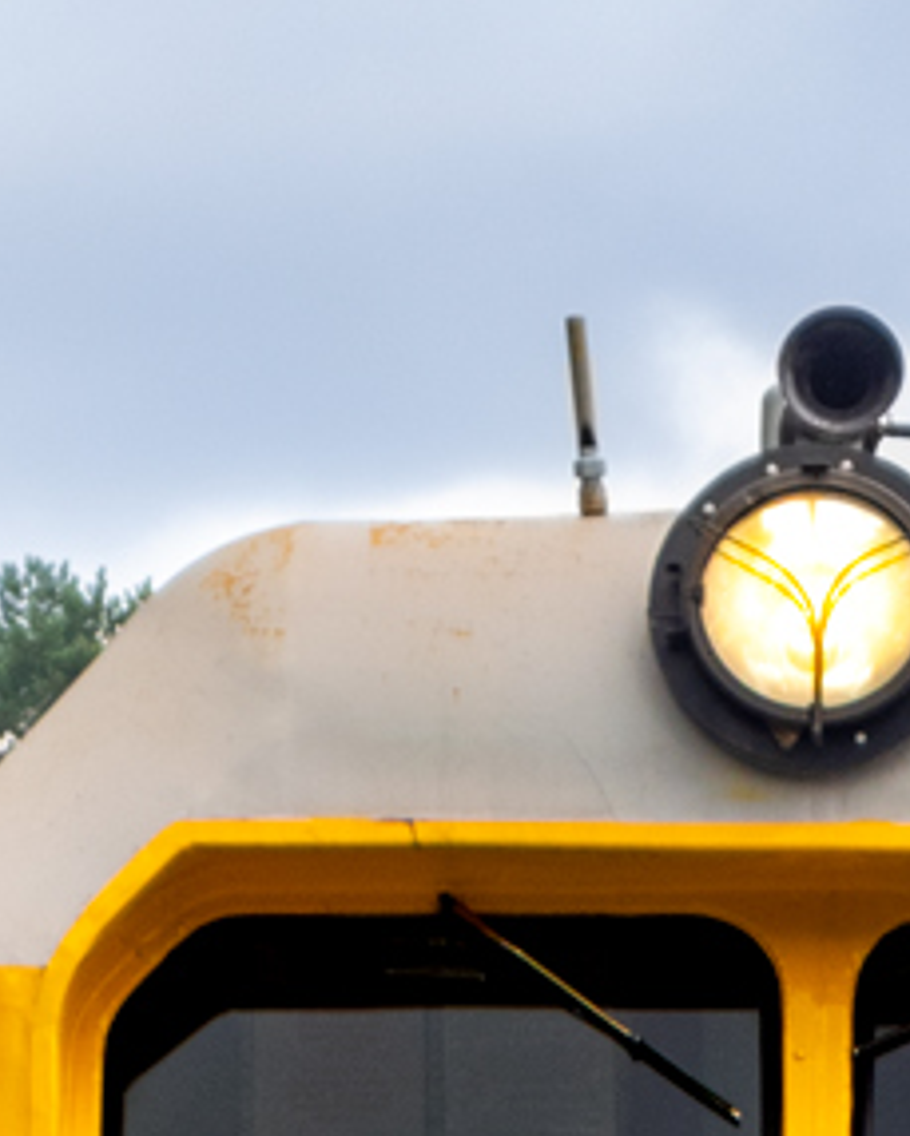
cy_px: 1382
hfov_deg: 8.9
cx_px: 874
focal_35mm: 172
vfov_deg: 11.0
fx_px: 5787
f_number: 5.6
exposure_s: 1/250
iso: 800
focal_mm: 35
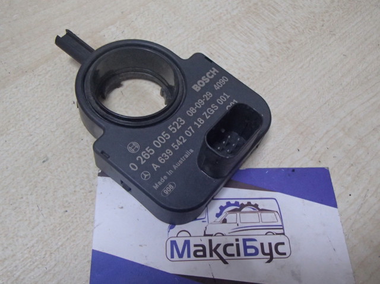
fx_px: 406
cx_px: 190
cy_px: 142
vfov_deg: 38.6
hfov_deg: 50.2
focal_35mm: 37
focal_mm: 6.64
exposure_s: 1/50
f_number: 4.7
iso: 800
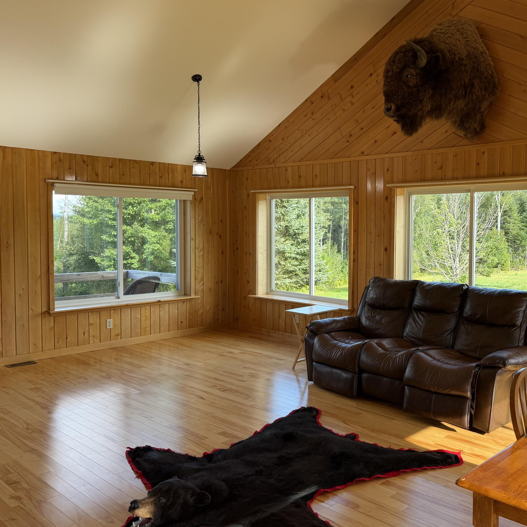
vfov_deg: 51.1
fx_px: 551
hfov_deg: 49.7
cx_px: 373
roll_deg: -0.3
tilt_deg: -2.1
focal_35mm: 32
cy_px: 252
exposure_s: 1/150
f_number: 1.78
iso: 64
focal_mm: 6.76
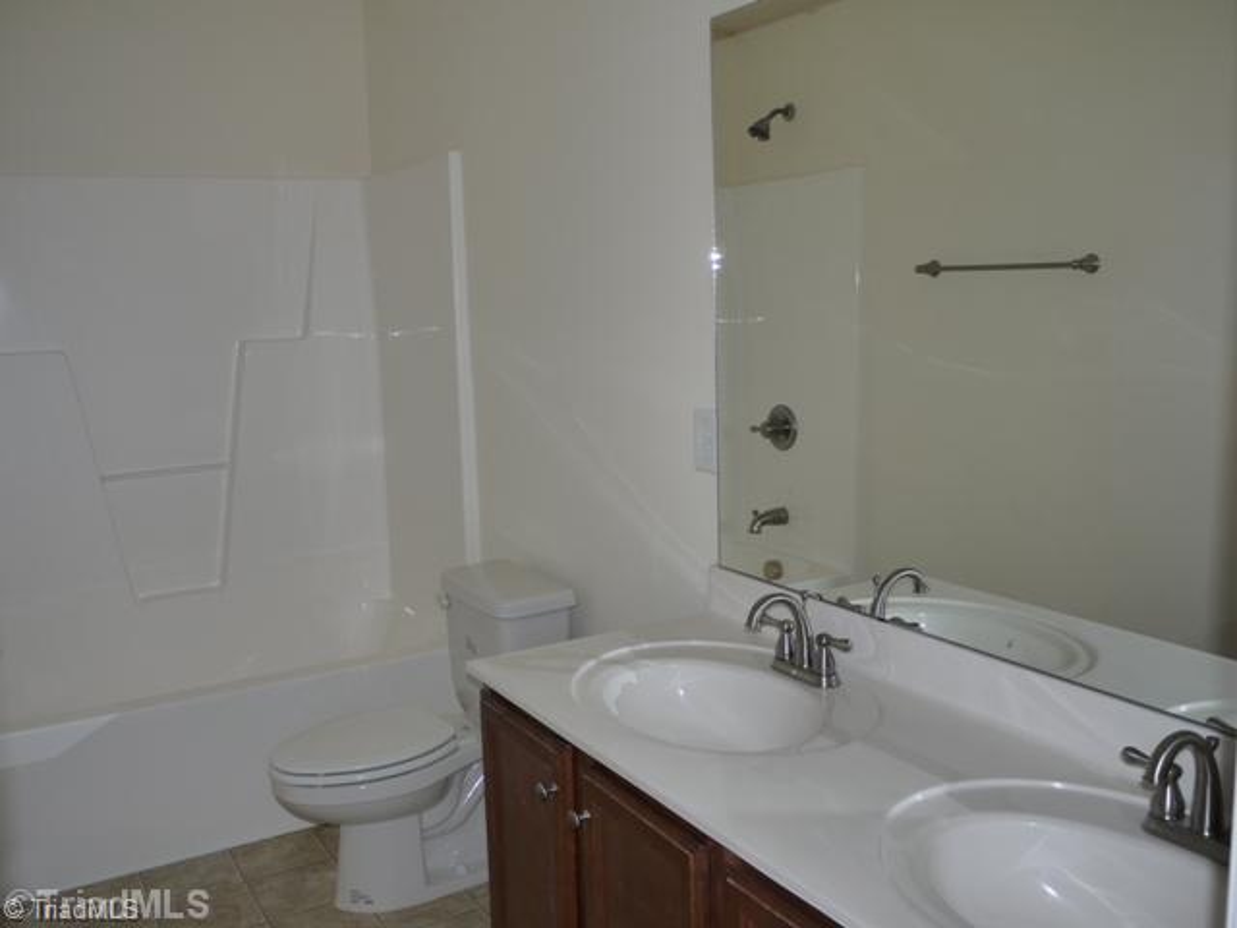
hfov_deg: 54.0
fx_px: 1215
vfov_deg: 41.8
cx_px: 618
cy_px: 464
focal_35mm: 34
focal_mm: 17
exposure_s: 1/125
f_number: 3.8
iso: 160
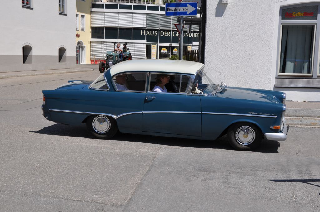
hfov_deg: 29.9
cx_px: 160
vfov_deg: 20.1
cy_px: 106
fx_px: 599
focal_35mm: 68
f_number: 10
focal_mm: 45
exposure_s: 1/400
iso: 200
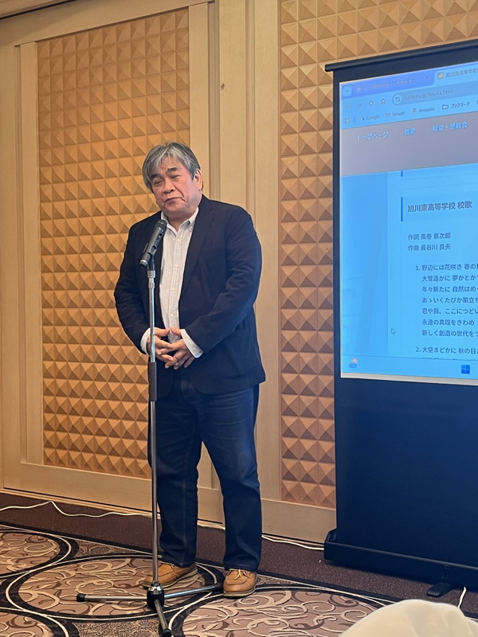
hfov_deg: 29.1
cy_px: 318
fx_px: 921
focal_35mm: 50
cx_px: 239
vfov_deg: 38.2
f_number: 1.6
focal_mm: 5.1
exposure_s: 1/50
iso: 100
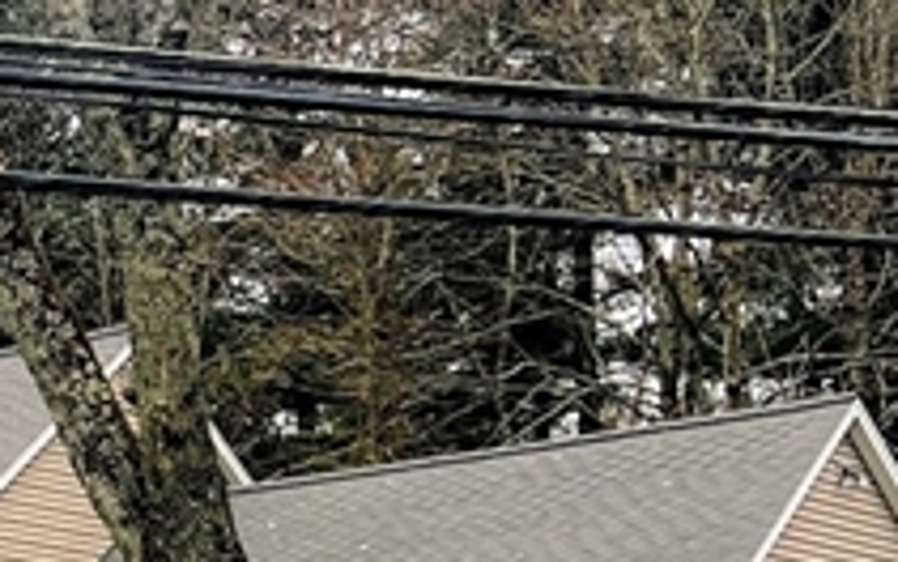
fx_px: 3280
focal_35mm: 134
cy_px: 651
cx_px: -685
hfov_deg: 14.0
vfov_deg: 9.7
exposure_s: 1/743
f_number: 1.5
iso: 50
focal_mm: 5.7
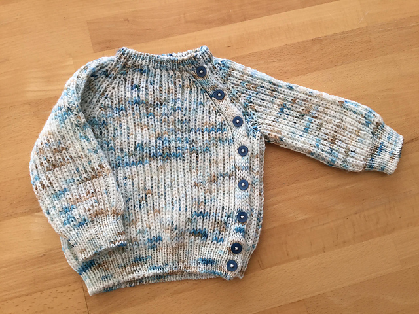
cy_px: 157
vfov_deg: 45.4
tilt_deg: -83.0
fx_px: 375
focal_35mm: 31
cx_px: 210
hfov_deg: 58.4
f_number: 2.4
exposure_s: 1/100
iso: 32
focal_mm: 3.3
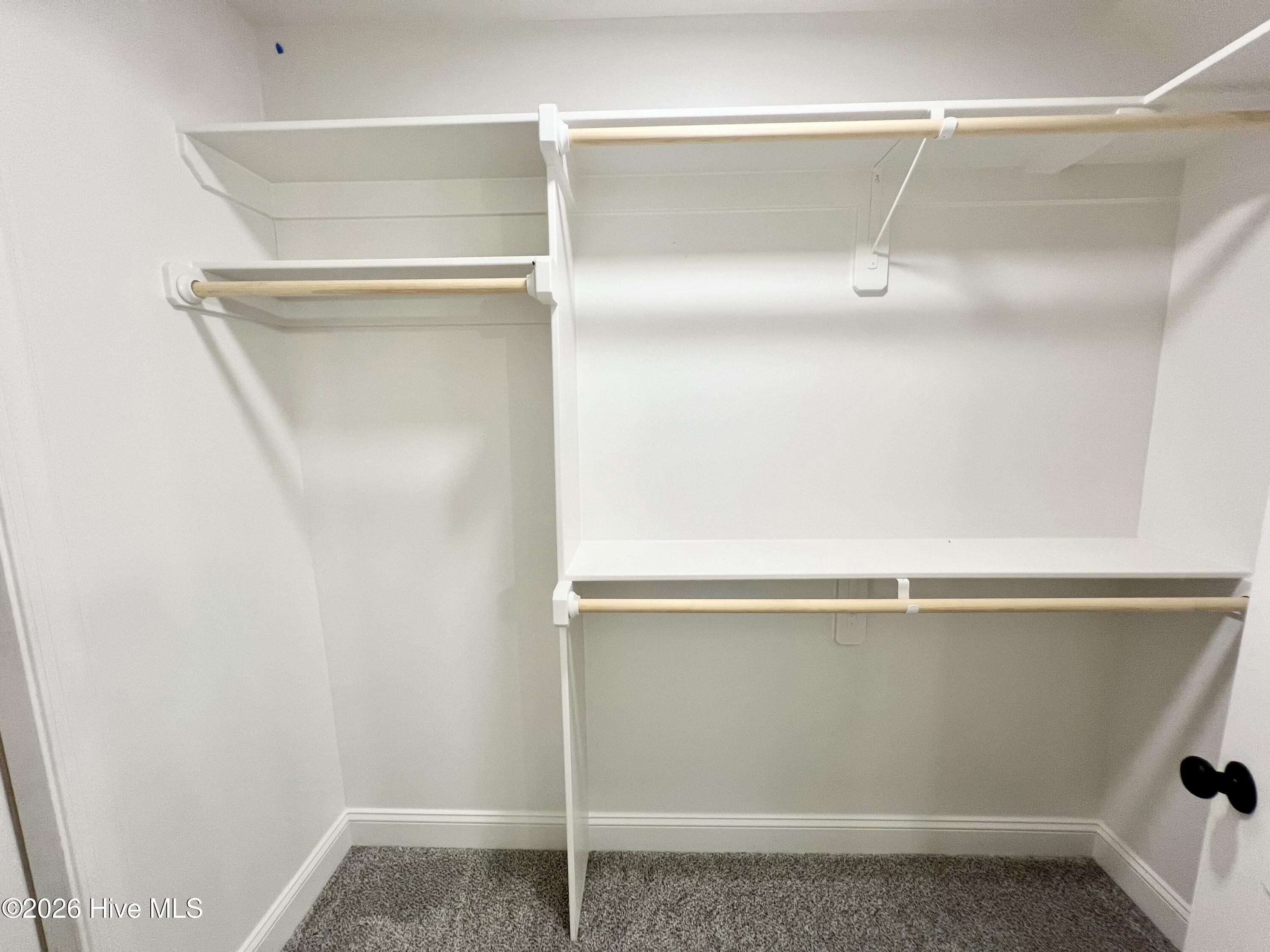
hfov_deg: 106.2
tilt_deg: -8.9
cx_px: 635
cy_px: 476
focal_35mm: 13
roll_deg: +0.6
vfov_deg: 89.9
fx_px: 477
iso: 125
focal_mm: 1.57
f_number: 1.8
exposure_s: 1/120
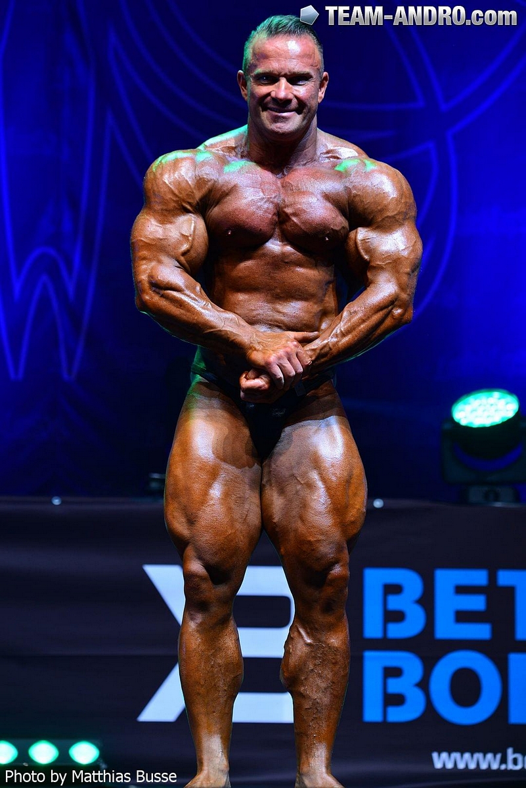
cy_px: 394
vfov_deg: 9.8
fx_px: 4598
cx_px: 263
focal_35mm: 210
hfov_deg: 6.5
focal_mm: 210
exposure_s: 1/80
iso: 500
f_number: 5.3
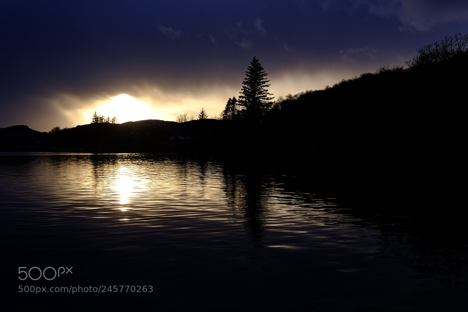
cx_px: 234
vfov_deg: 25.5
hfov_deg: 37.5
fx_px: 689
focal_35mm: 53
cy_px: 156
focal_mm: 35
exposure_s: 1/125
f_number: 11
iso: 200
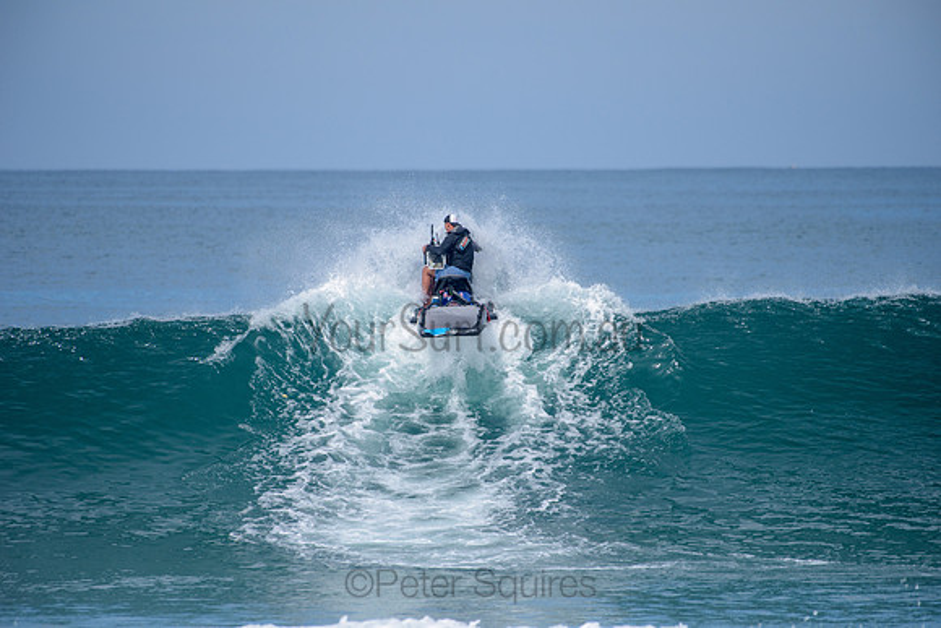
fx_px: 13072
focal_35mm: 500
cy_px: 314
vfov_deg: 2.8
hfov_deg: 4.1
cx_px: 470
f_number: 6.3
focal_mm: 500
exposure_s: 1/2500
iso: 250
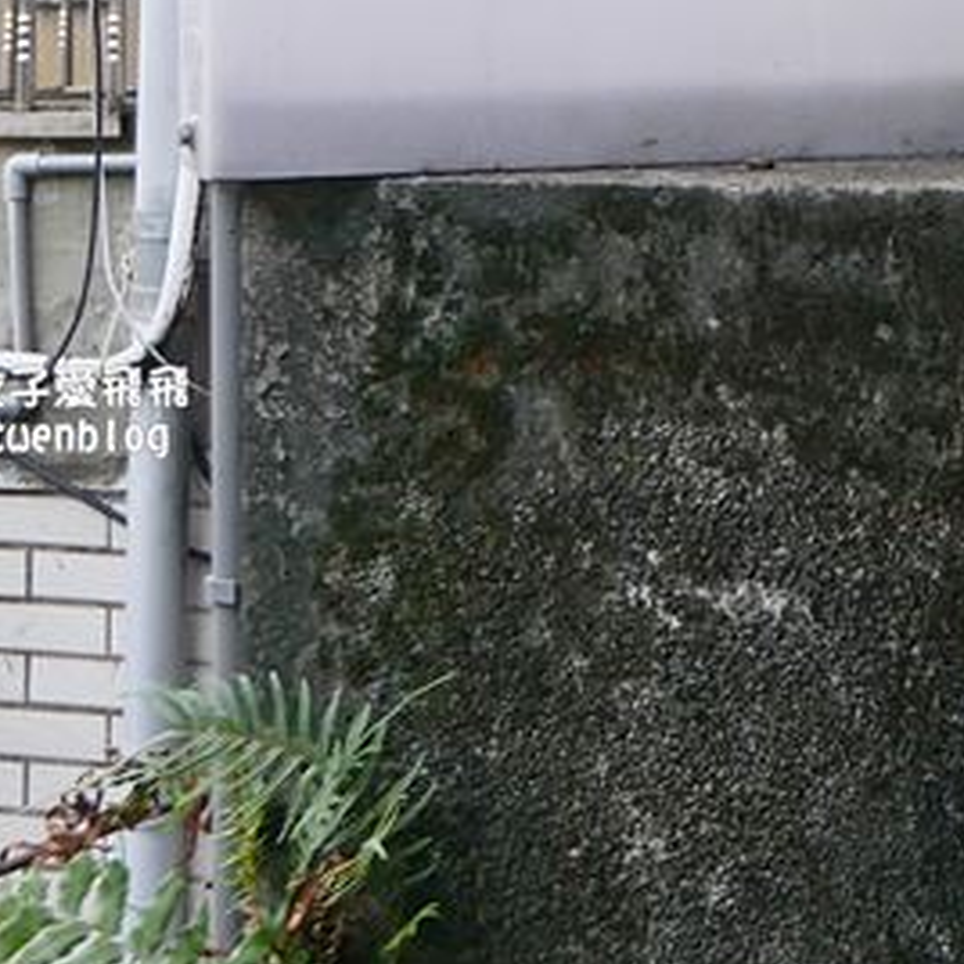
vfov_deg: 11.8
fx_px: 4568
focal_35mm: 145
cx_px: 1191
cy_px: -232
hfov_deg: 11.8
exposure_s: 1/60
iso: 320
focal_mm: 22
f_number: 4.6
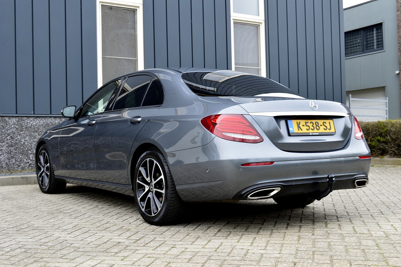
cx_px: 200
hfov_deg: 42.4
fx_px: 518
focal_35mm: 46
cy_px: 134
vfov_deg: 28.9
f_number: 9
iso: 400
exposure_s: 1/100
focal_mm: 31
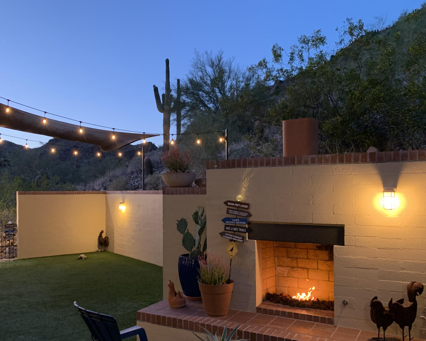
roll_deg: -0.9
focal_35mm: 33
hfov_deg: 53.8
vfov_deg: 44.4
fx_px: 416
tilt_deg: +1.2
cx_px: 166
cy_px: 194
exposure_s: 1/60
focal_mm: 4.25
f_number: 1.8
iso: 320
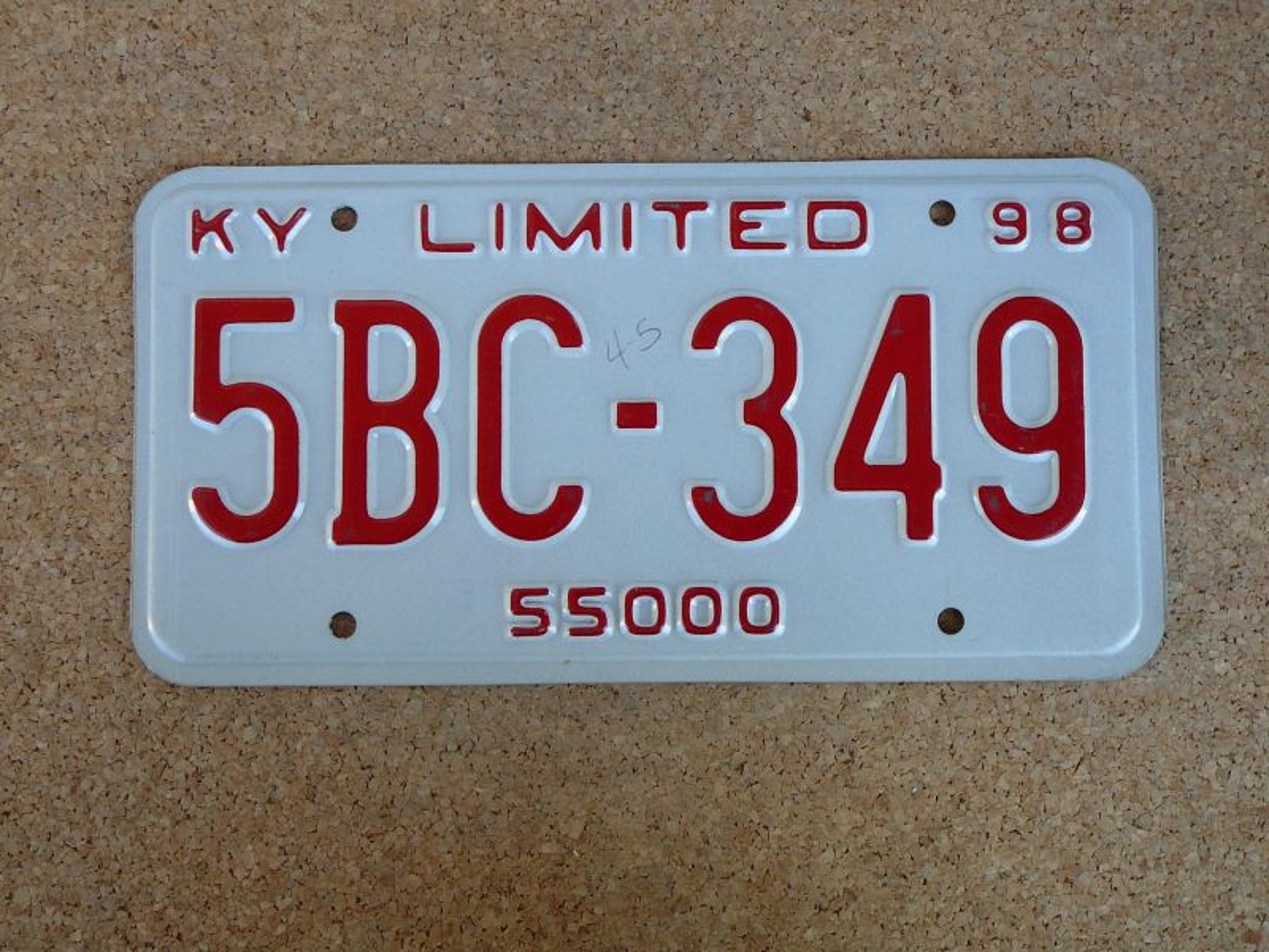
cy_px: 476
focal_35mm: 43
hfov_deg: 43.9
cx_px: 634
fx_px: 1576
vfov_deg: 33.6
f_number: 3.2
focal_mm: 6.4
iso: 80
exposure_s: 1/60
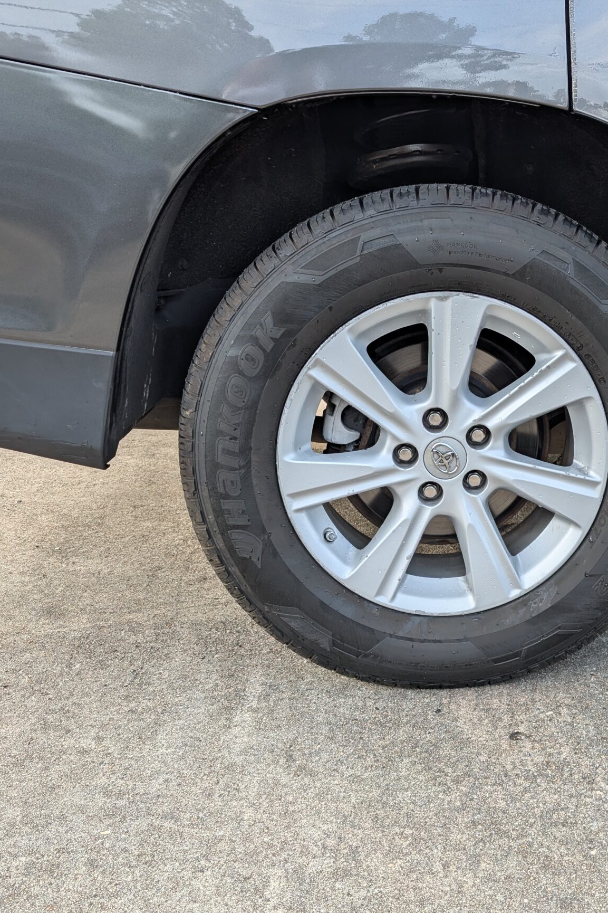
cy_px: 481
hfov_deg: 35.1
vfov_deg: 51.9
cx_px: 464
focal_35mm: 37
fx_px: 937
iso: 20
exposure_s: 1/200
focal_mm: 6.9
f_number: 1.68
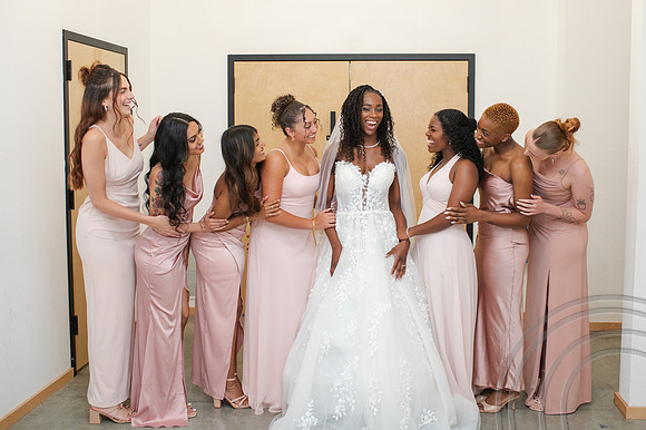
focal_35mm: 41
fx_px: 727
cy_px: 181
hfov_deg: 47.8
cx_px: 355
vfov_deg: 32.9
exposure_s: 1/200
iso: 800
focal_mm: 35
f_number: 3.2
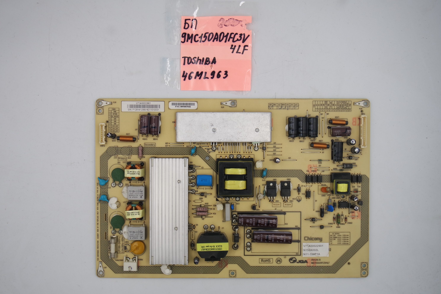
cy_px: 147
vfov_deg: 33.4
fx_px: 490
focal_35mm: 40
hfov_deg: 48.5
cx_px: 220
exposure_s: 1/125
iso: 160
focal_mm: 15
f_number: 5.6
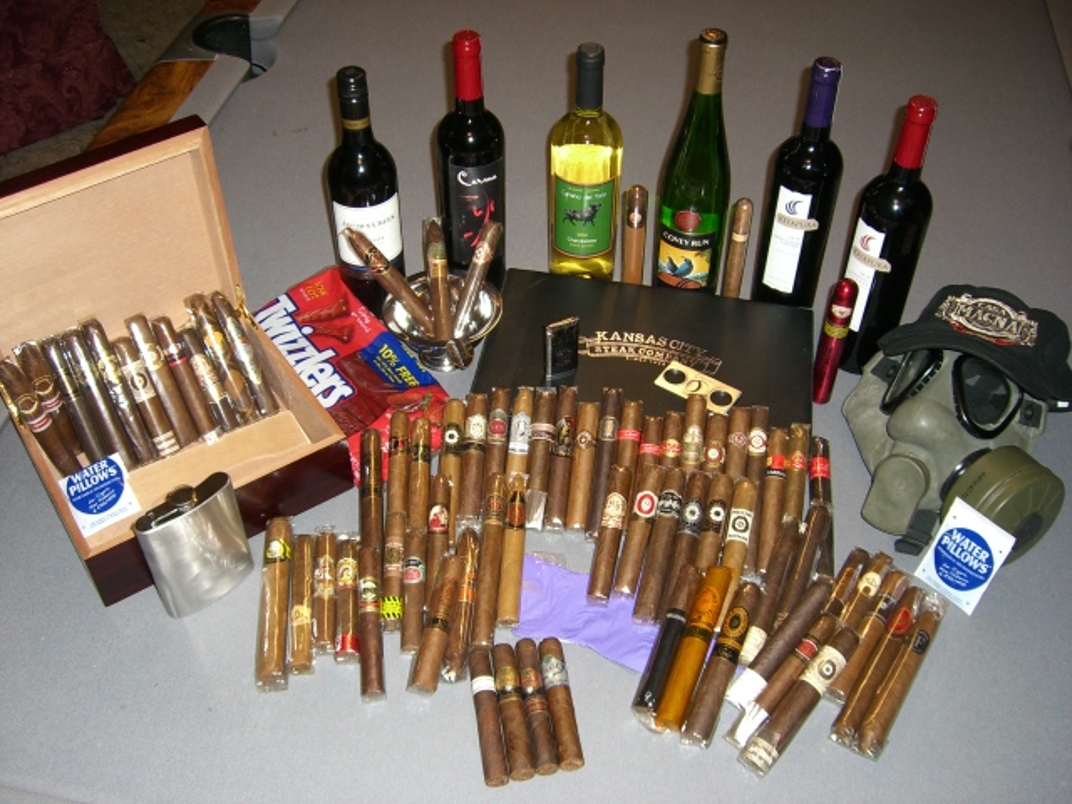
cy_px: 402
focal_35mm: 38
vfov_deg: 37.7
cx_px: 536
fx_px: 1177
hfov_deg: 49.0
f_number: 2.7
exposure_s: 1/60
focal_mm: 6.2
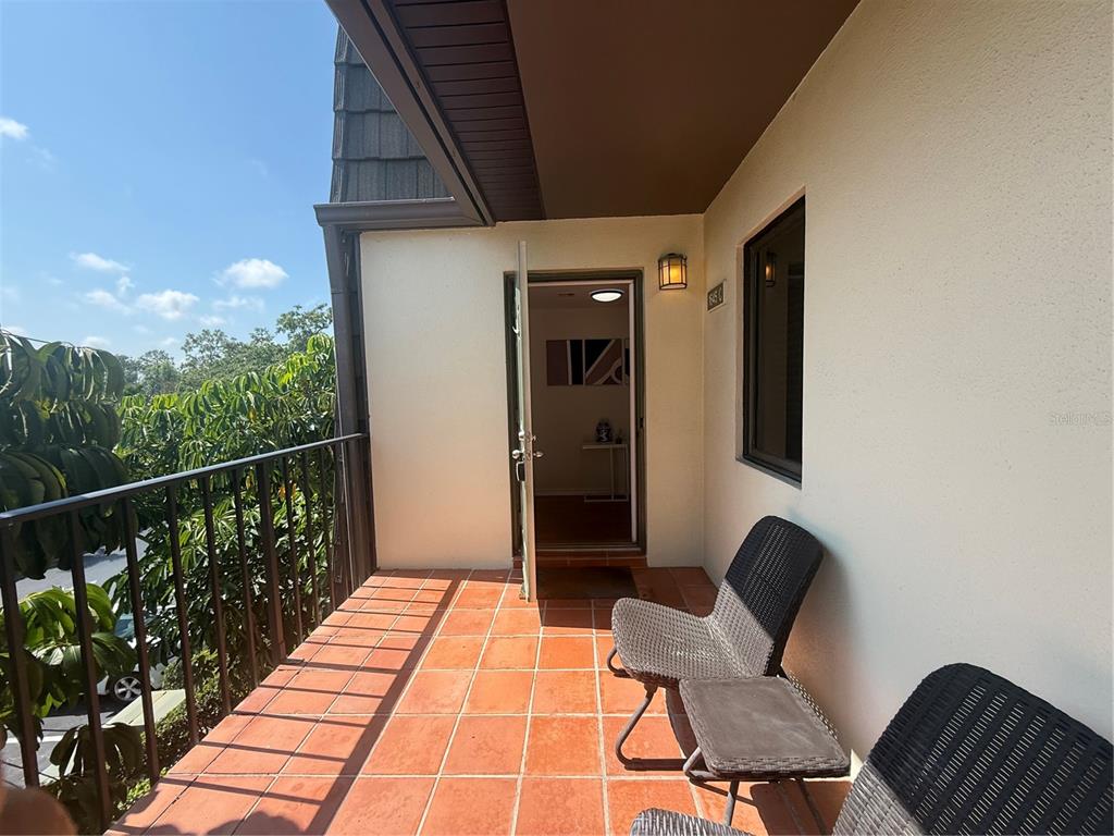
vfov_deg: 85.7
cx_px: 557
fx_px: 451
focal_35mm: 14
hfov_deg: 102.1
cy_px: 418
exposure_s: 1/1033
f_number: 2.2
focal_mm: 2.22
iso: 64
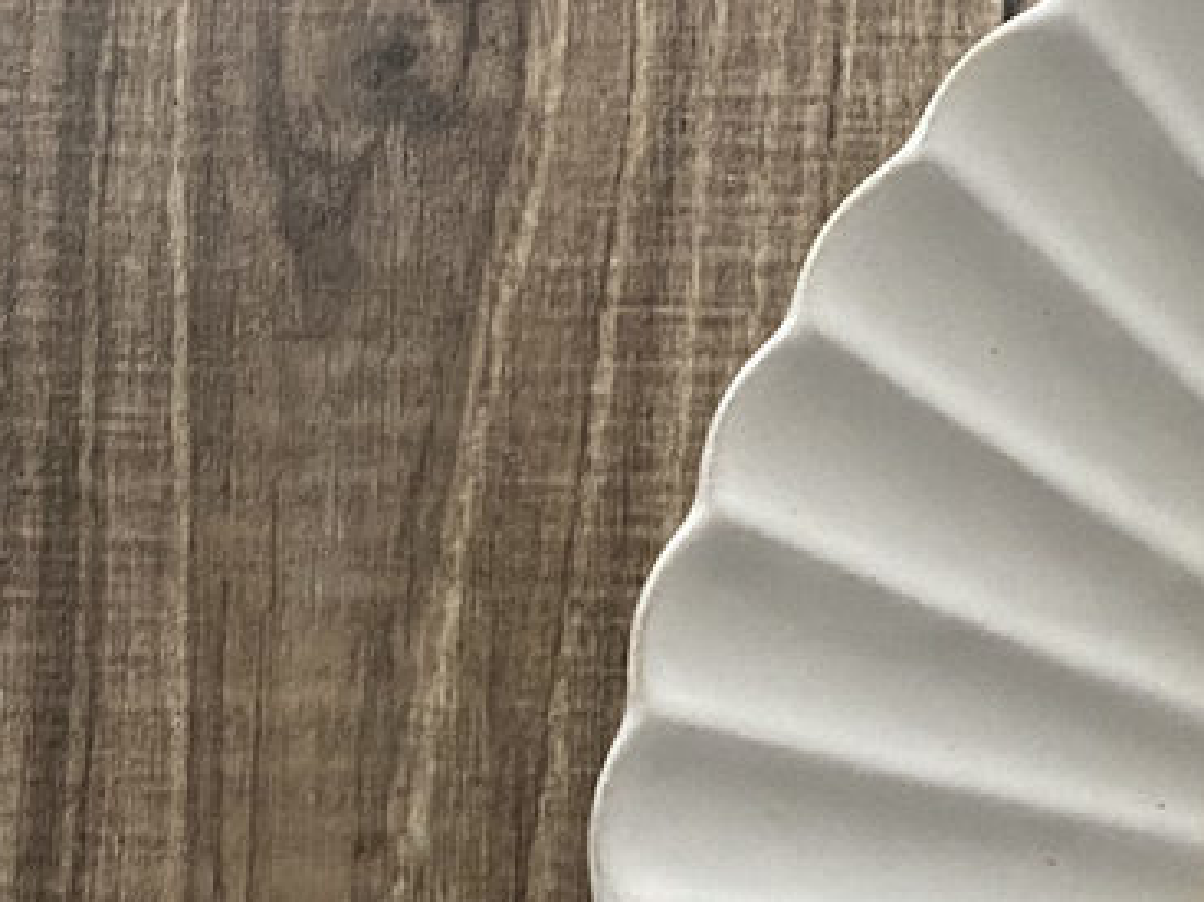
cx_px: 1585
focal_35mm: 85
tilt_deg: -82.3
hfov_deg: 20.9
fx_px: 2955
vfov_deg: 16.9
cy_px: 951
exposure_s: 1/40
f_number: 1.8
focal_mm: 4.25
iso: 500
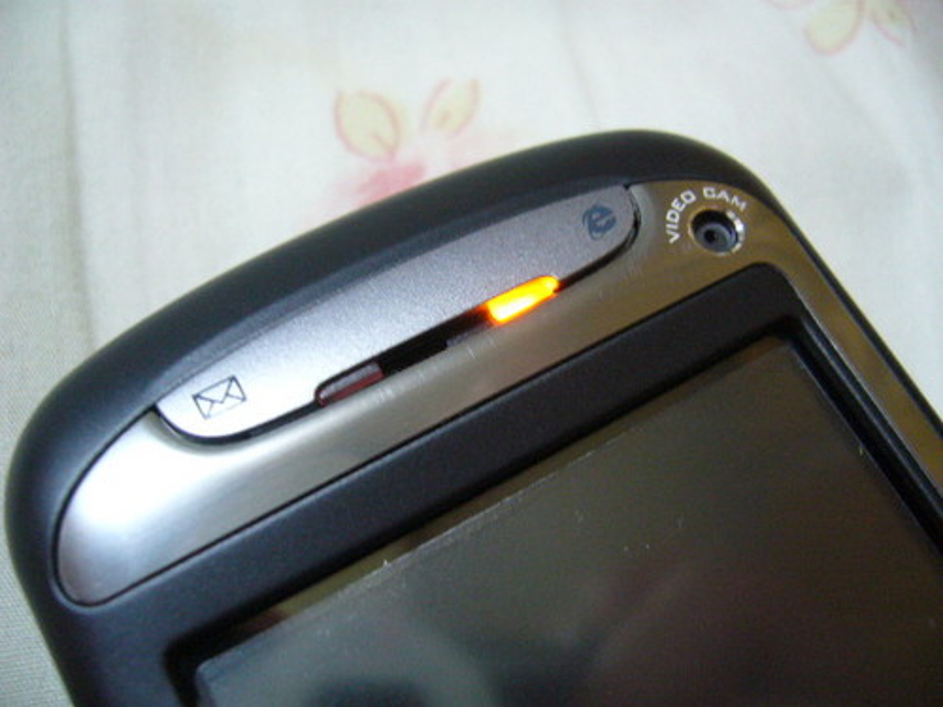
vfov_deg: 40.7
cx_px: 472
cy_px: 354
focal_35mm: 35
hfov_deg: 52.6
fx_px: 953
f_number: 2.8
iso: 200
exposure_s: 1/10
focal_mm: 5.8
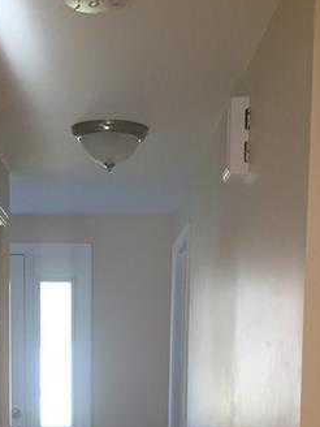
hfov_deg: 21.6
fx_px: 838
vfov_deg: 26.7
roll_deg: -0.2
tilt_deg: -5.3
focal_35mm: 68
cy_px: 445
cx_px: 126
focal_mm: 4.15
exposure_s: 1/30
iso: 64
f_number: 2.2
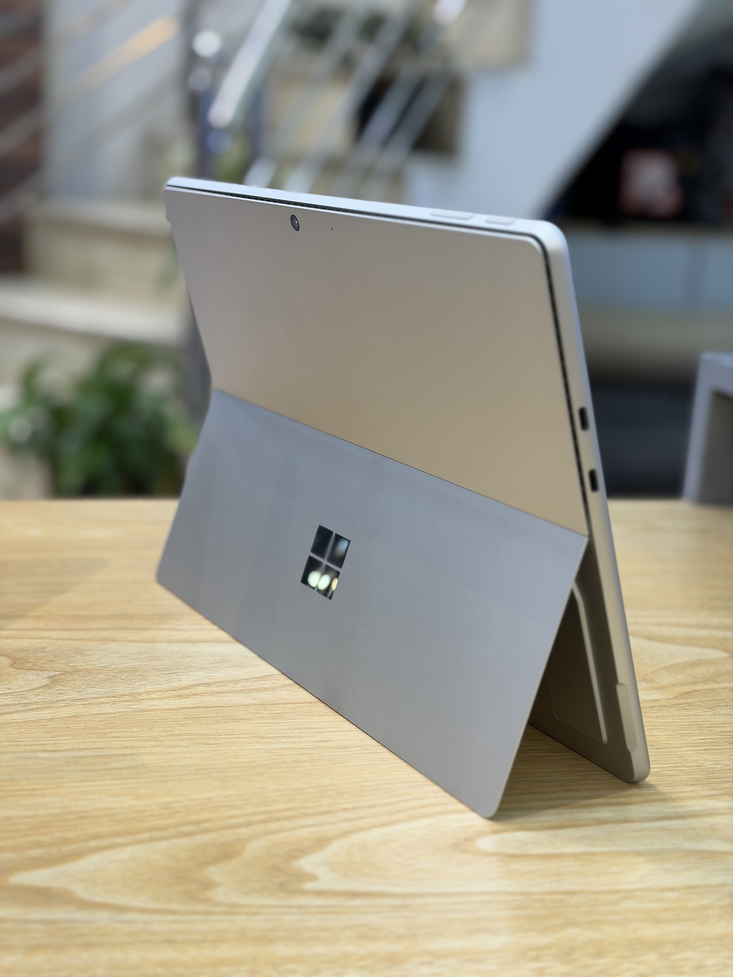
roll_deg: -3.7
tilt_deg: -14.2
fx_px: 1355
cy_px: 488
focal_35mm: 48
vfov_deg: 39.7
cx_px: 366
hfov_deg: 30.3
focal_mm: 6.76
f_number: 1.78
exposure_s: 1/100
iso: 64
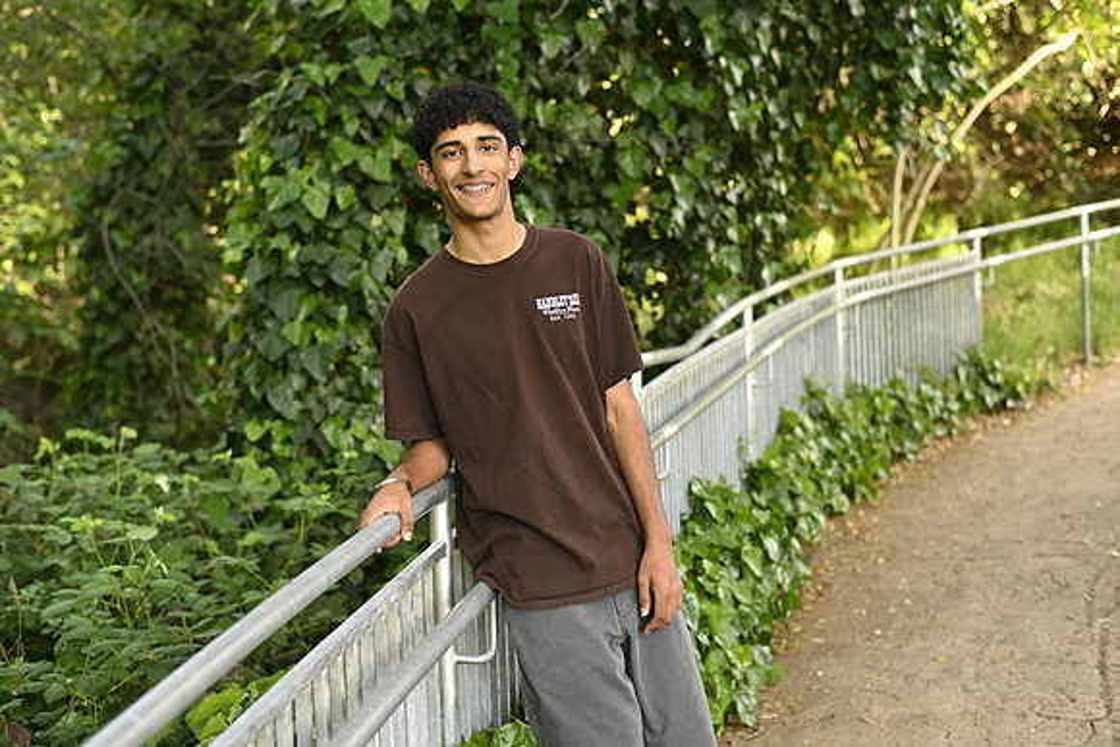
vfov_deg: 27.0
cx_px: 560
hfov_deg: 39.6
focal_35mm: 50
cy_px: 374
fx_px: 1556
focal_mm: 50
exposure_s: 1/200
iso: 400
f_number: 3.2
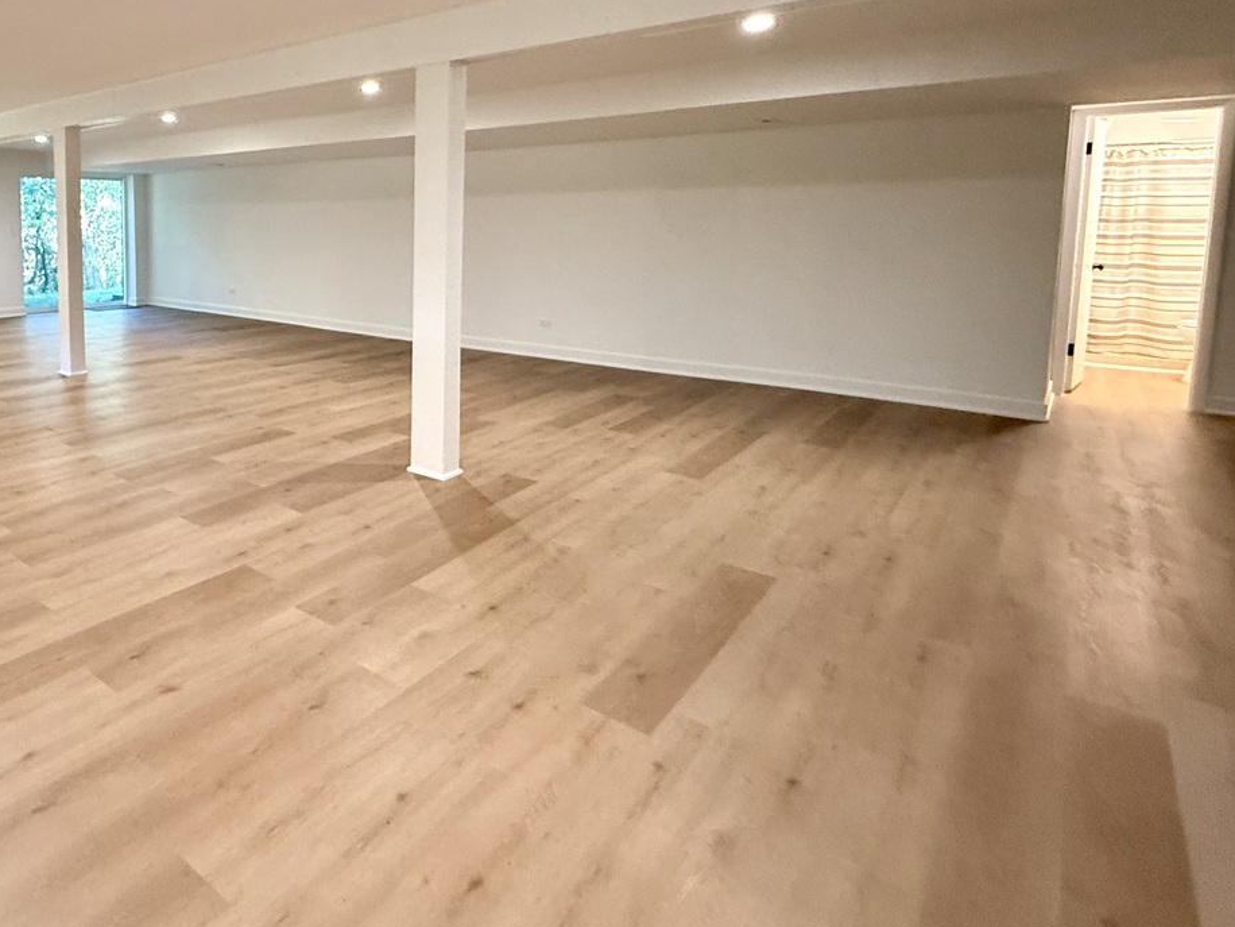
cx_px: 276
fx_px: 785
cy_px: 291
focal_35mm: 22
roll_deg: +0.2
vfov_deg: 59.3
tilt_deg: -5.3
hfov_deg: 70.1
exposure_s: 1/60
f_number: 2.2
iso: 400
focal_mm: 2.22
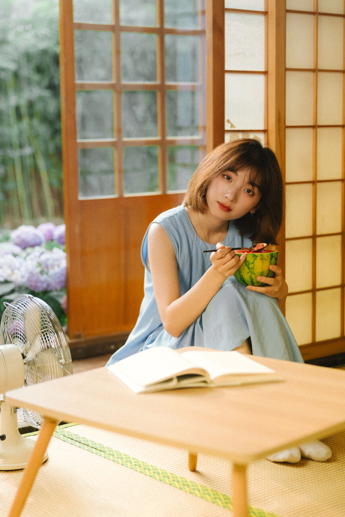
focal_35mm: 68
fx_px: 977
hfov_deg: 20.0
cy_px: 258
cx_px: 172
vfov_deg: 29.7
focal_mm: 68
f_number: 2.5
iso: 400
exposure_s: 1/500
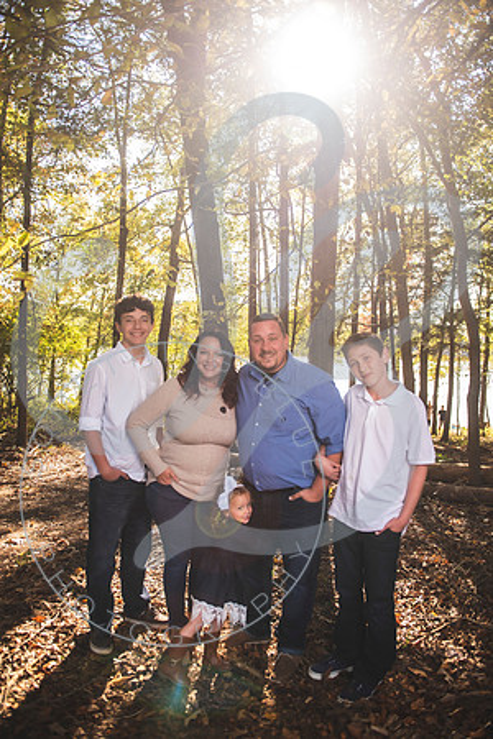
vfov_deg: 73.7
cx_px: 246
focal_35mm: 24
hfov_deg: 53.1
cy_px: 370
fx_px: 493
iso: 100
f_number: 2.8
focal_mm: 24
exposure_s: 1/250
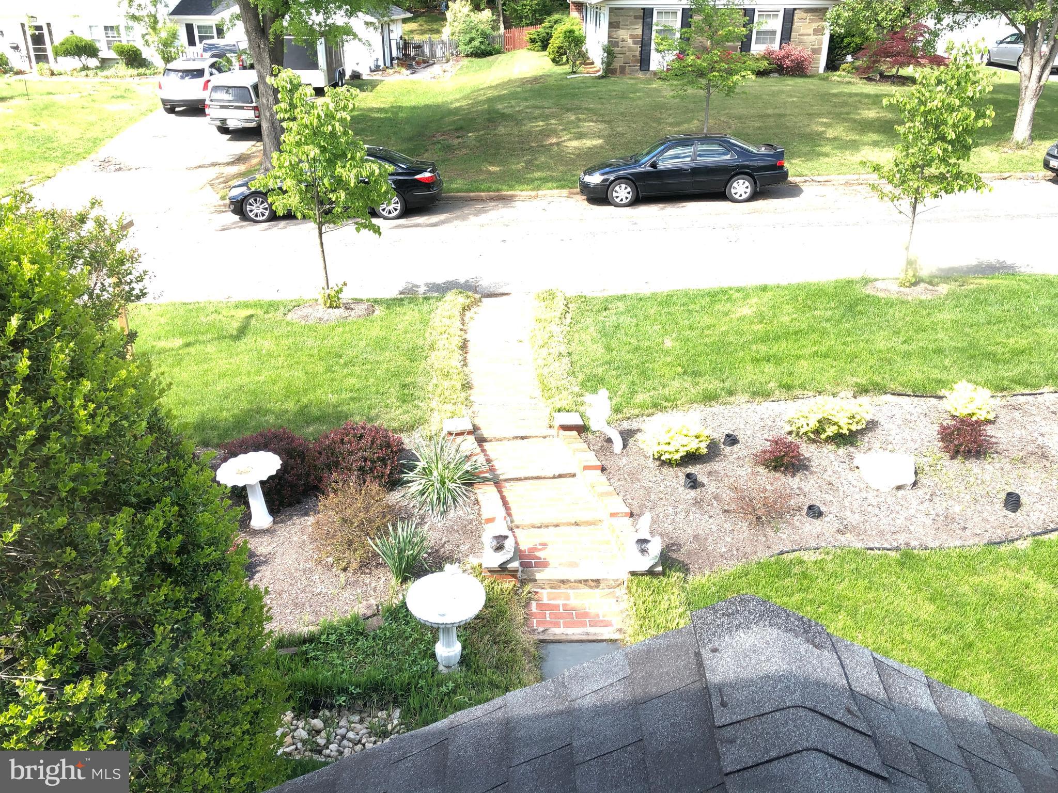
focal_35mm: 28
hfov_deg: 63.4
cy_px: 396
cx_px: 529
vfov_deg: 49.7
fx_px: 856
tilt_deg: -25.4
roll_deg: -0.5
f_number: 1.8
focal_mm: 3.99
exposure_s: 1/120
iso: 25
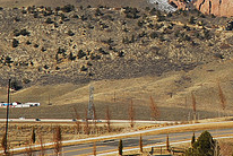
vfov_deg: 4.7
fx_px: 1912
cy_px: 7
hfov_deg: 6.9
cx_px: 251
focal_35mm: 295
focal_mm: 70
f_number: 8
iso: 100
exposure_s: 1/250
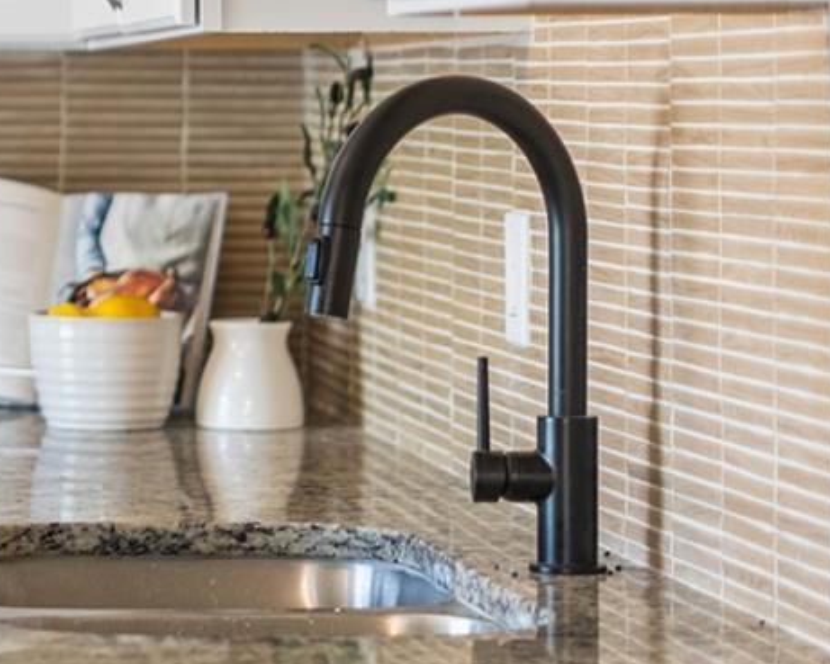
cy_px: 110
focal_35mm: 163
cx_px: -401
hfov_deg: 11.4
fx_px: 4005
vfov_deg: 9.5
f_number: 1.8
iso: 200
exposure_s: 1/30
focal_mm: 50
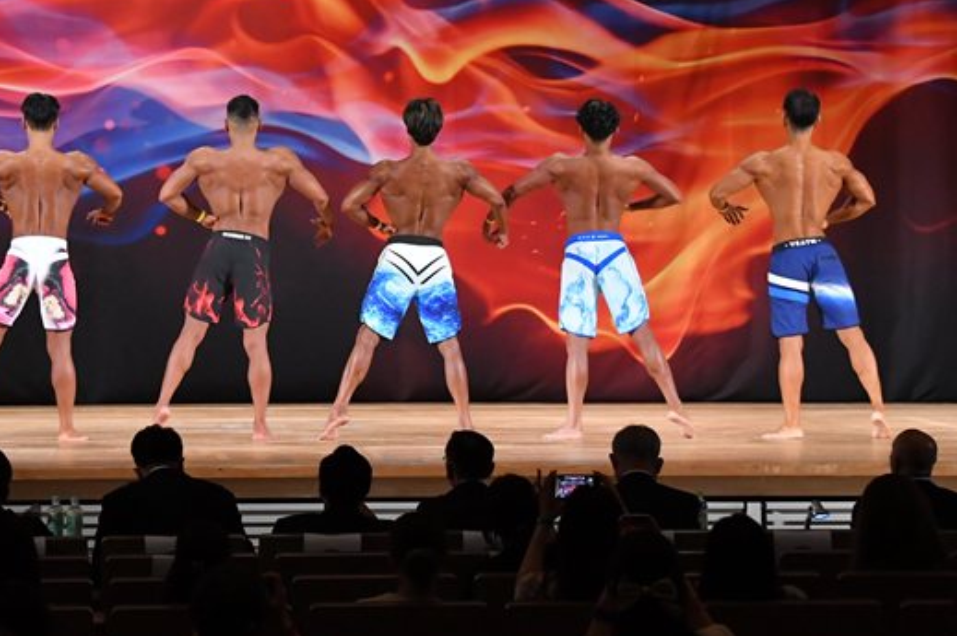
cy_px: 223
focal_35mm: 139
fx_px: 3692
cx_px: 316
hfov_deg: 14.7
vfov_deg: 9.8
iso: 4500
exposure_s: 1/400
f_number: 5.6
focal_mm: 62
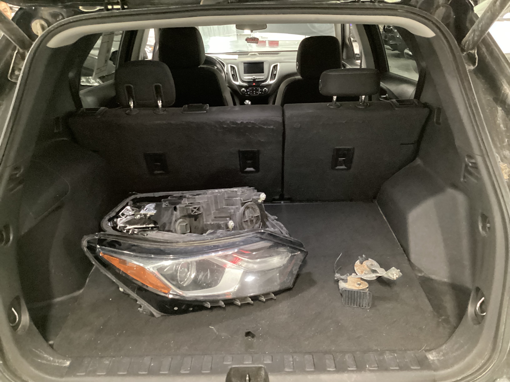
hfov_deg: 58.4
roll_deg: +1.1
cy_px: 191
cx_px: 255
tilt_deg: -24.3
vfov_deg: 45.4
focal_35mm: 31
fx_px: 457
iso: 640
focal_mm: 3.3
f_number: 2.4
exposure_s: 1/17
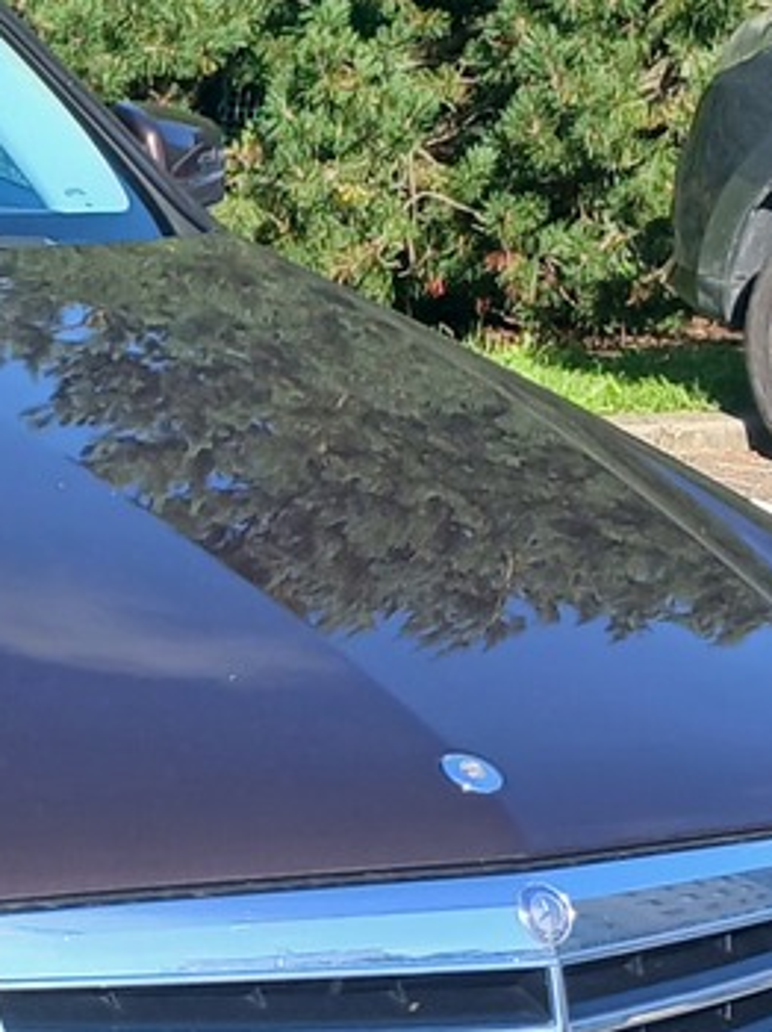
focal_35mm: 119
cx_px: -622
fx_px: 3543
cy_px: 563
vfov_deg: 16.6
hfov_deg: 11.5
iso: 20
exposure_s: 1/273
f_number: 1.8
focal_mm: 3.98
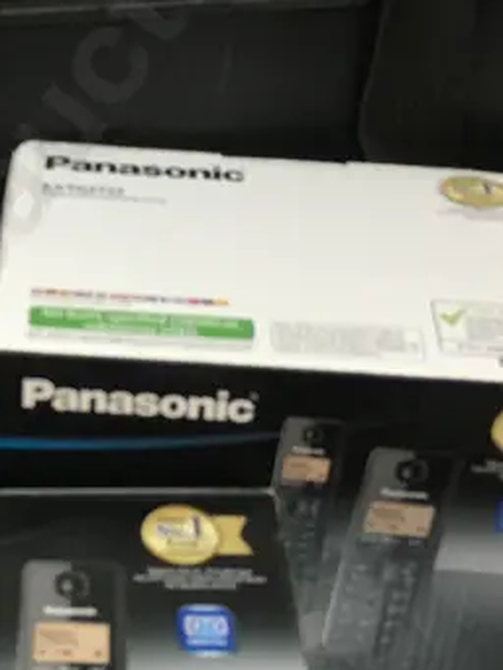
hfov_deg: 16.5
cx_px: -47
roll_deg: +0.2
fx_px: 1685
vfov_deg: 22.5
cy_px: 273
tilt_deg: -30.2
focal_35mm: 87
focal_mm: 4.15
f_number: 2.2
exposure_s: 1/17
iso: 50
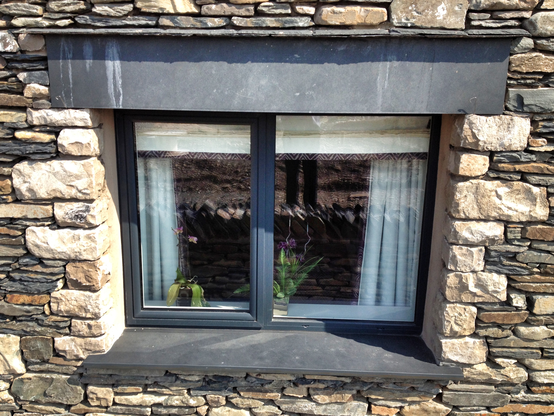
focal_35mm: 35
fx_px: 560
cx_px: 277
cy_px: 208
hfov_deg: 52.6
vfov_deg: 40.7
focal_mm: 4.28
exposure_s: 1/836
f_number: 2.4
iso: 50
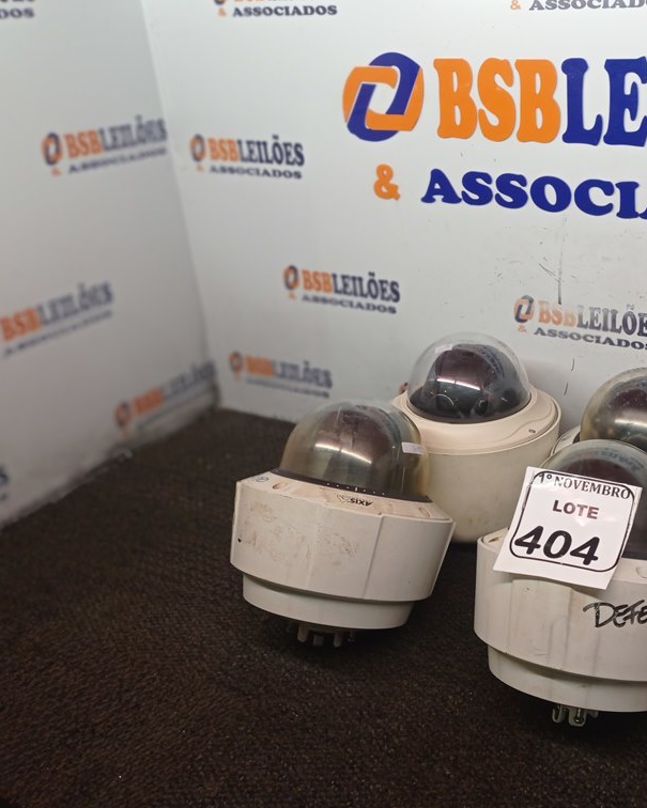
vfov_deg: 49.1
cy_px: 406
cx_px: 511
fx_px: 885
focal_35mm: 37
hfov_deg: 38.7
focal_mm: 4.7
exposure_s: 1/60
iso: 120
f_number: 1.79
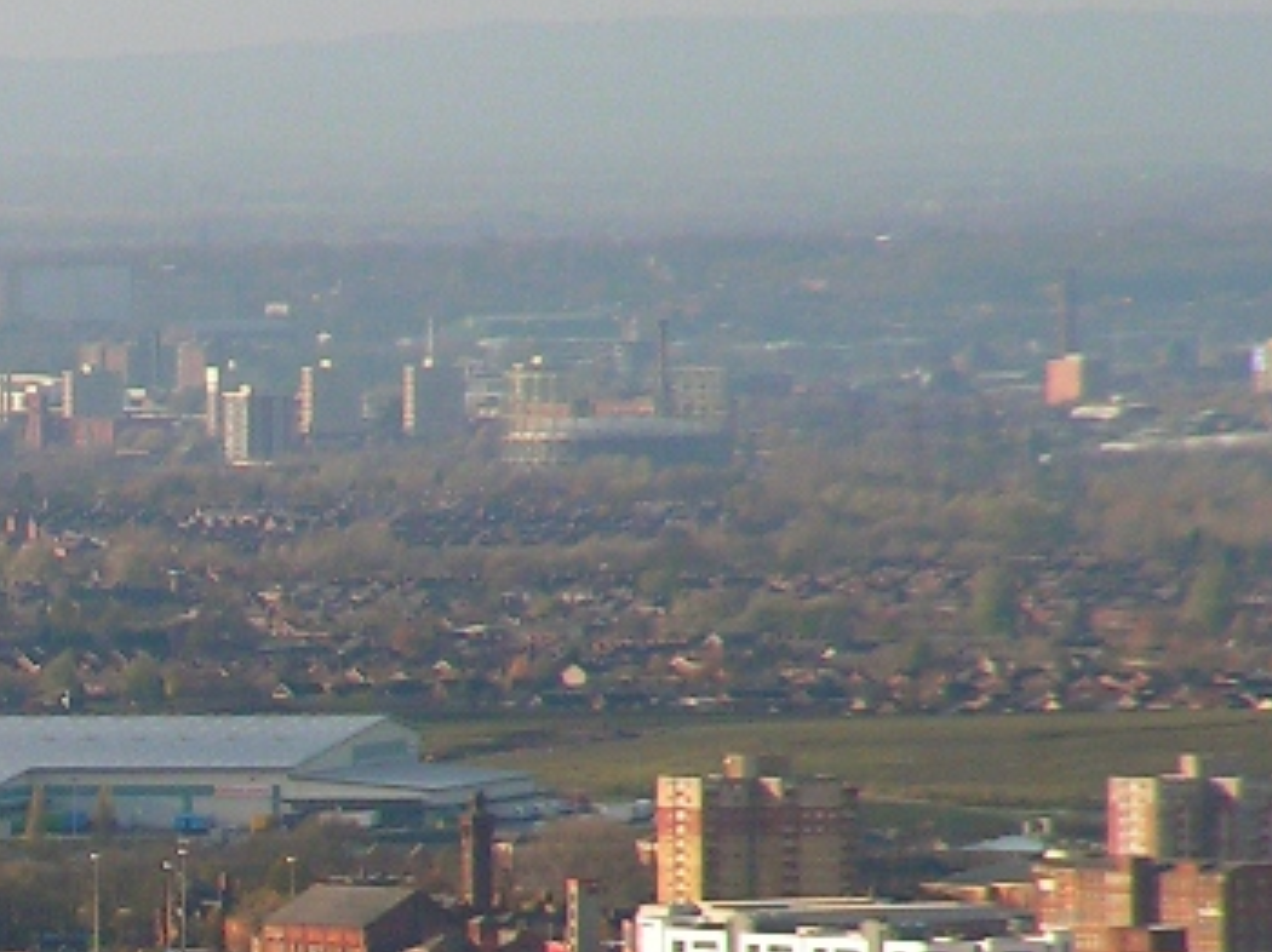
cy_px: 1010
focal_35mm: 849
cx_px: -294
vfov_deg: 1.7
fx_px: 31176
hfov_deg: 2.3
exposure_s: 1/500
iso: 100
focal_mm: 48
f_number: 4.8
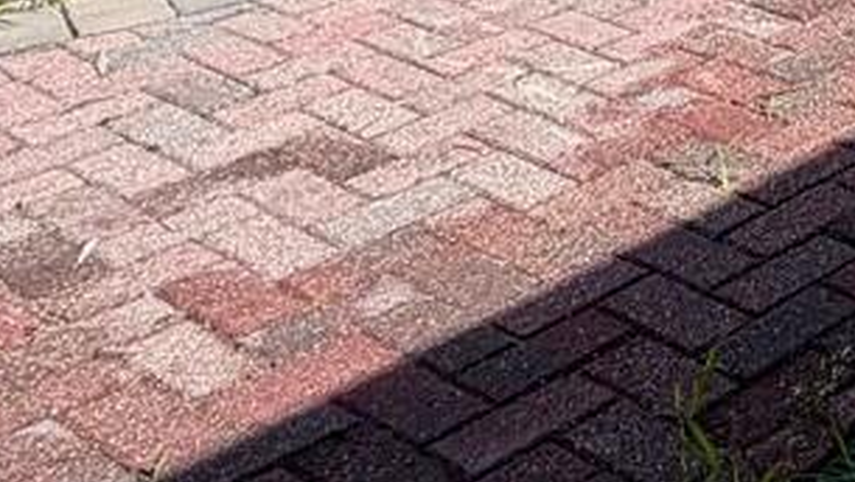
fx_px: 1815
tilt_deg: -5.8
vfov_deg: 13.1
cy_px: -479
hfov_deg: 21.7
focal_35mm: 80
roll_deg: +1.0
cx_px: 1312
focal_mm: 2.22
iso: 20
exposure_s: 1/914
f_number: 2.2
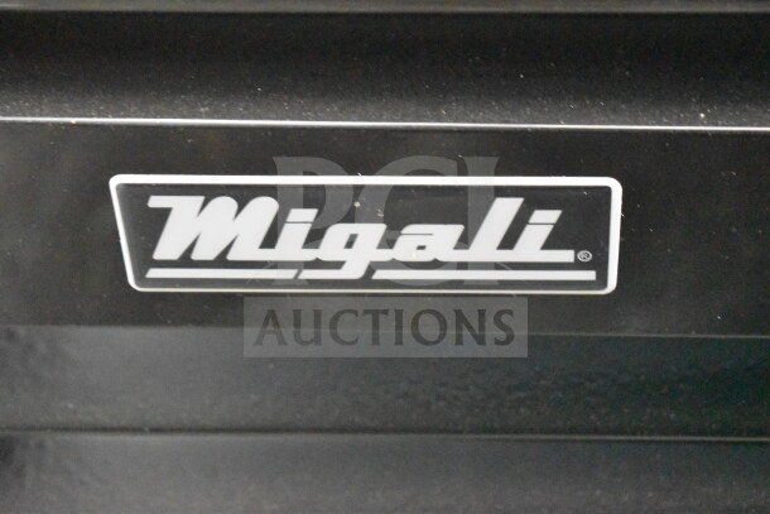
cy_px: 257
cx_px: 385
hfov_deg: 24.6
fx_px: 1765
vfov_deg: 16.6
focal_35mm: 82
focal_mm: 55
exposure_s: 1/25
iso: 25600
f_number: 5.6
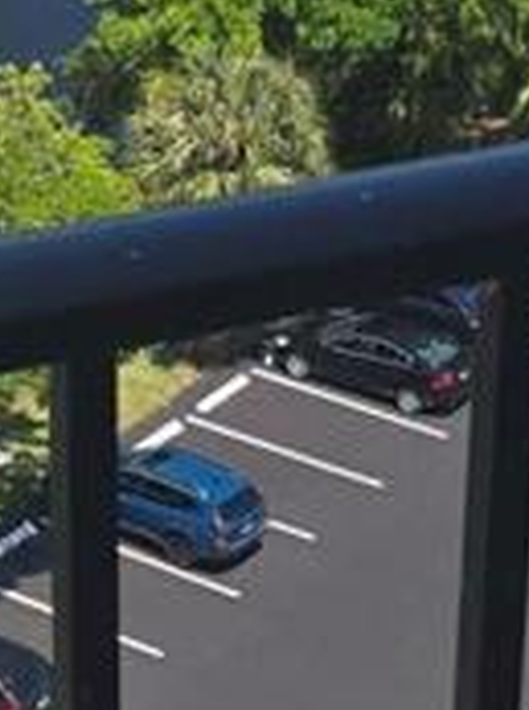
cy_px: 341
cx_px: -123
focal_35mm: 160
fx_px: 3272
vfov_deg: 12.4
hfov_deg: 9.1
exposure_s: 1/1804
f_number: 1.8
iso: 25
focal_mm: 5.4
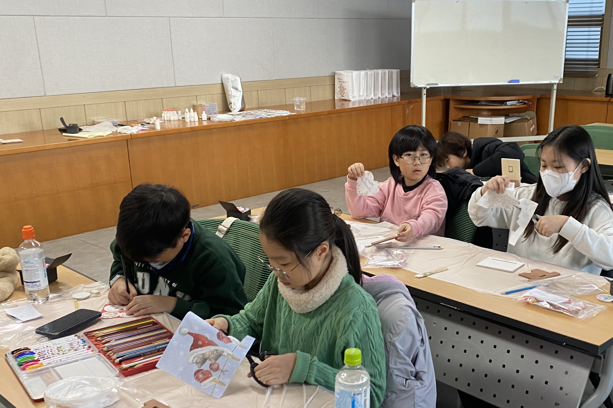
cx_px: 379
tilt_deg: -19.8
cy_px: 265
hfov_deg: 47.0
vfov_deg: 32.4
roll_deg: +2.4
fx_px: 698
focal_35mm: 41
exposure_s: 1/60
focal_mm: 4.25
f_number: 1.8
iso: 80
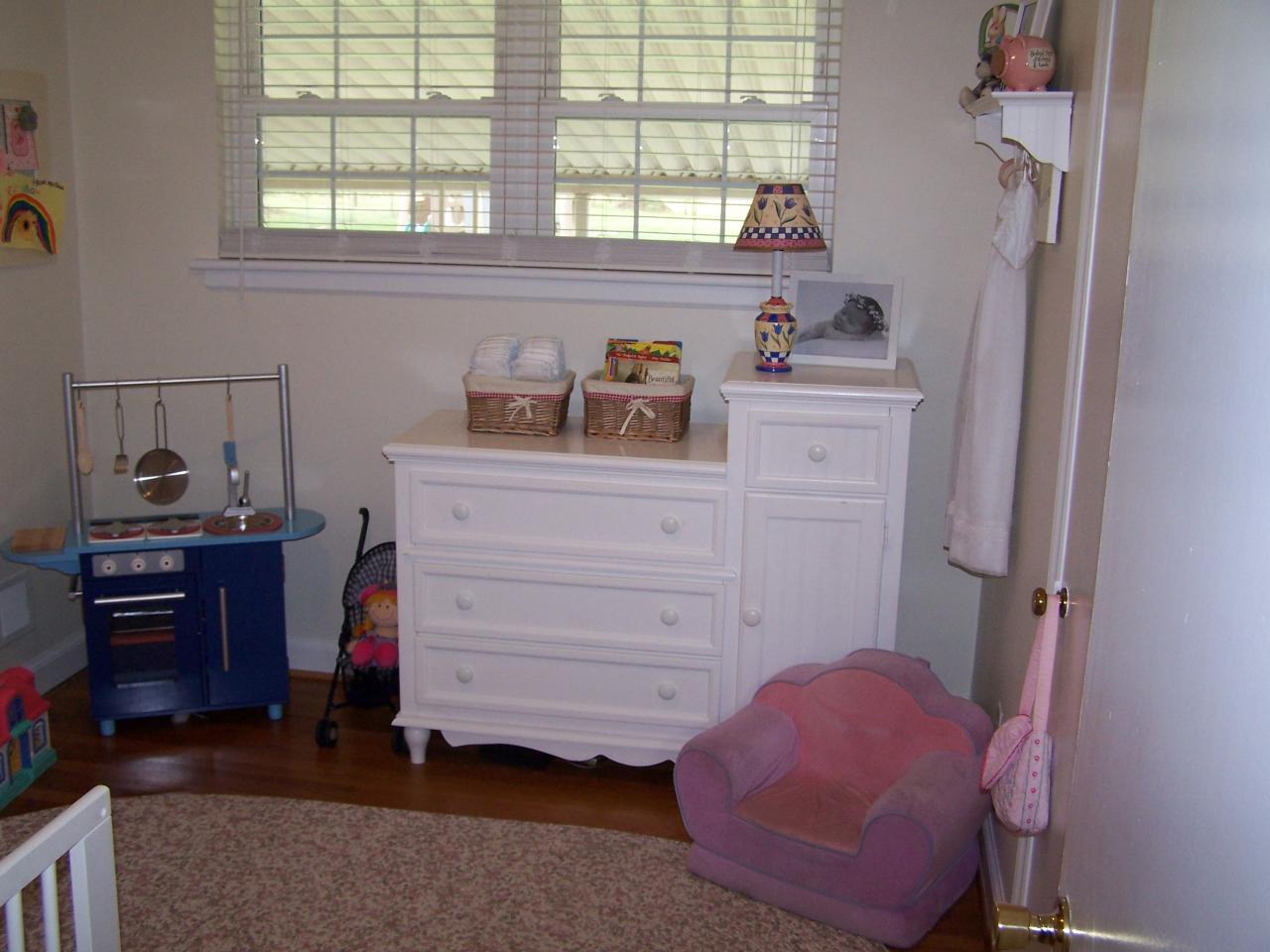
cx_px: 635
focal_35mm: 38
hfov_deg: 49.0
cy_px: 476
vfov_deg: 37.7
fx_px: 1394
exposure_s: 1/60
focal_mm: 6.3
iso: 140
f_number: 2.8
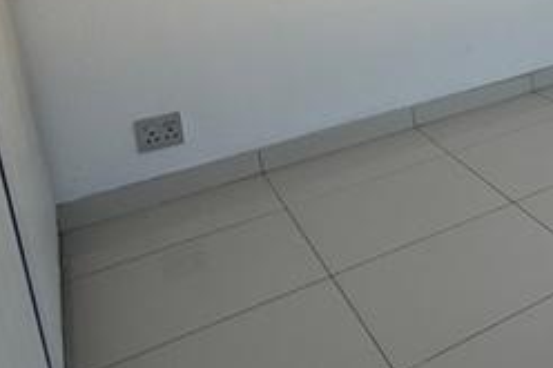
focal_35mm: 47
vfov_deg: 26.3
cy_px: -40
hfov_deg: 30.1
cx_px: 769
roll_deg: +3.1
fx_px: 721
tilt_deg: -9.4
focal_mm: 2.22
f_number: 2.2
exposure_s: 1/121
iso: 125
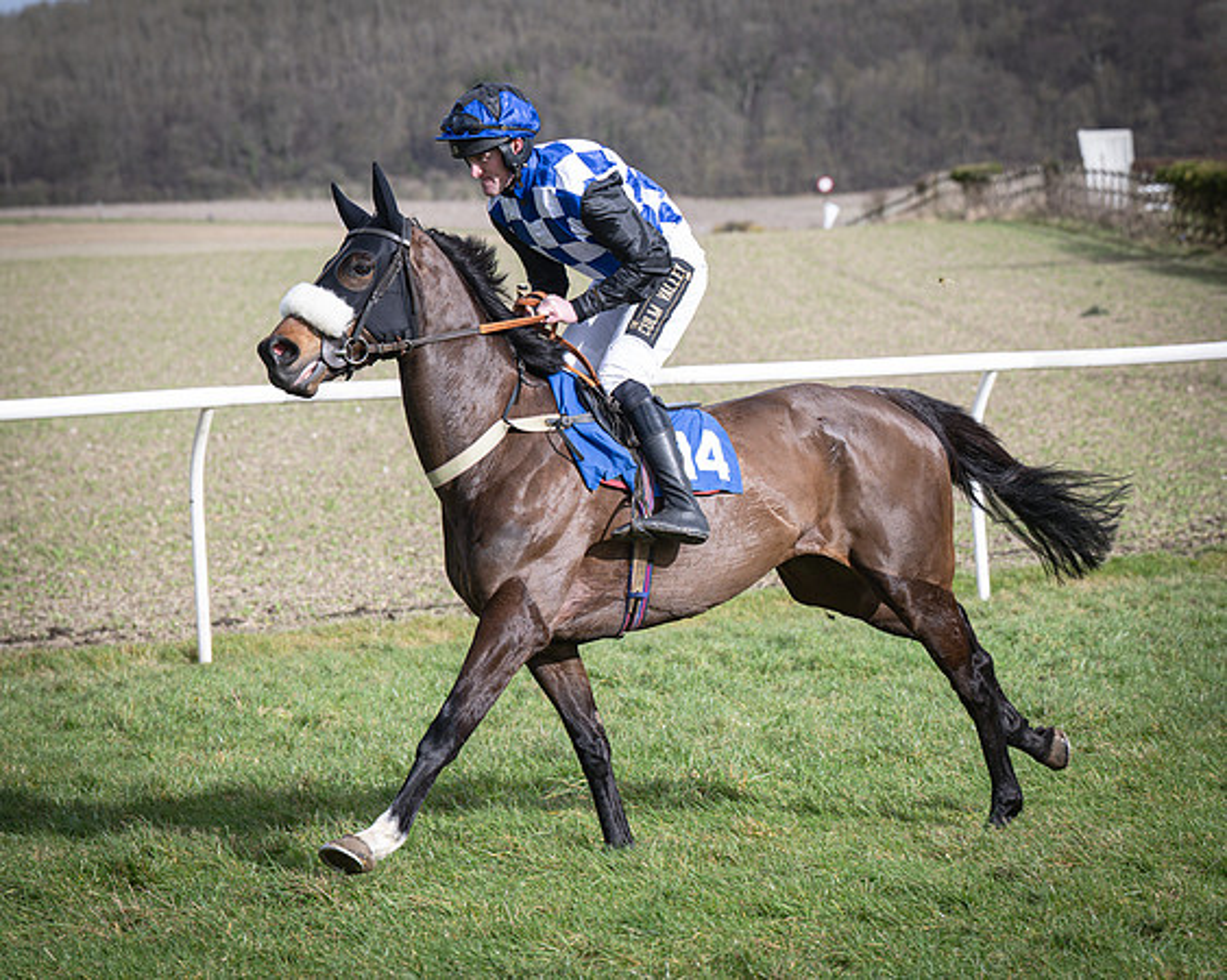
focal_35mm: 163
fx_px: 5914
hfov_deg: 11.8
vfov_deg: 9.5
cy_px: 645
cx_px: 622
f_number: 4
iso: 200
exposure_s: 1/1600
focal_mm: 92
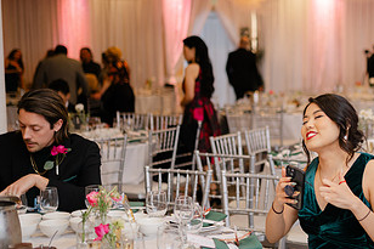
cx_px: 324
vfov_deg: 20.6
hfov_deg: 29.5
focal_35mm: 66
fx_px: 685
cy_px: 118
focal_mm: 35
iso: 400
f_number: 1.4
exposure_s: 1/200
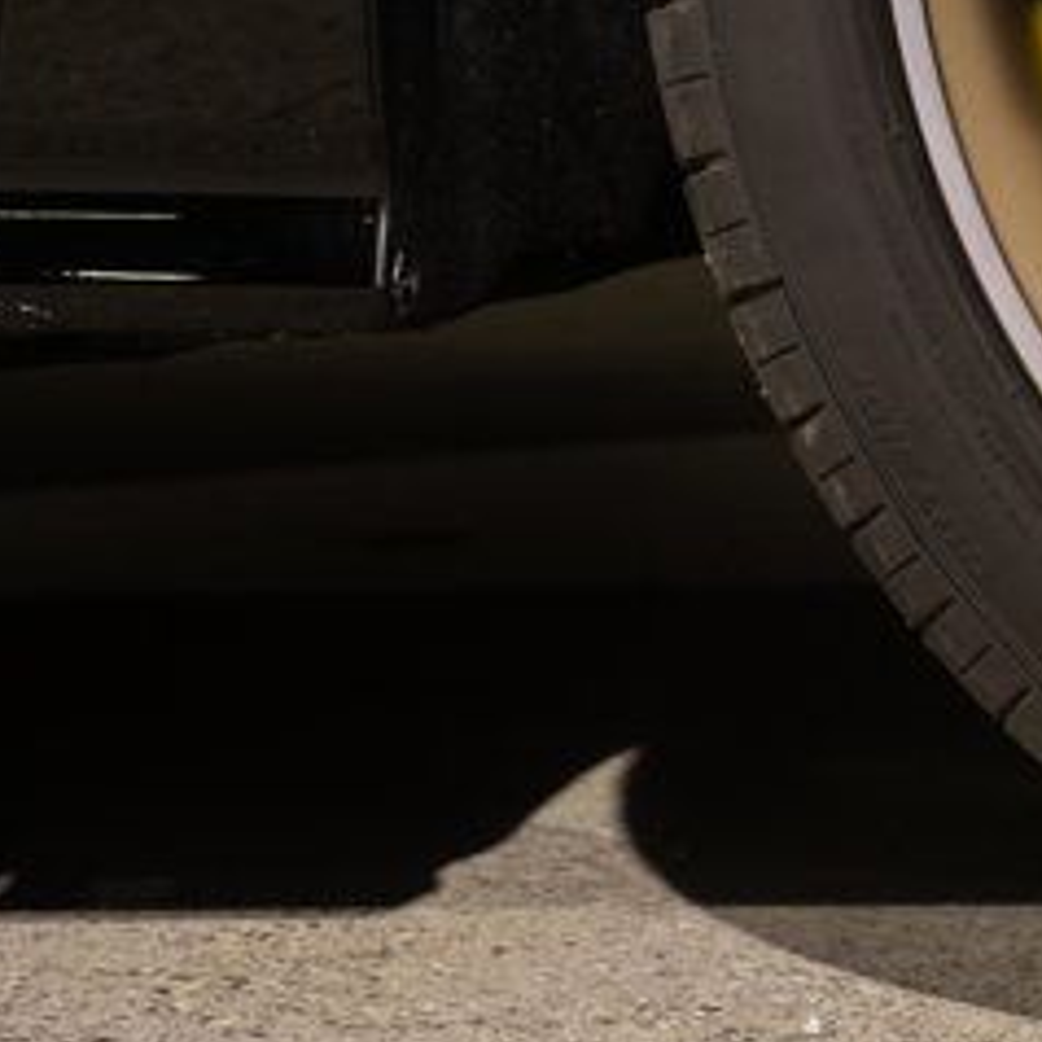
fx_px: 6947
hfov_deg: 8.2
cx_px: 1926
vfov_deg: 8.5
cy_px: -208
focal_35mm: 204
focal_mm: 55
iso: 160
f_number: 4
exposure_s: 1/125
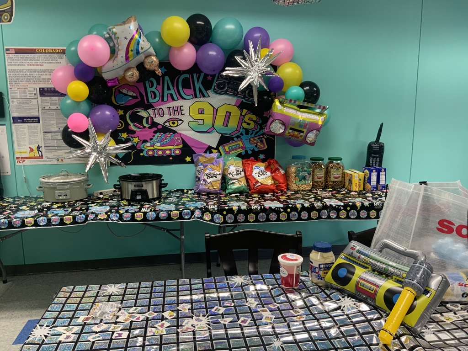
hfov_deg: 61.7
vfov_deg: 48.2
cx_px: 234
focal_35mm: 29
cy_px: 176
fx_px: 392
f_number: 1.8
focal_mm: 3
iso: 125
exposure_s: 1/60
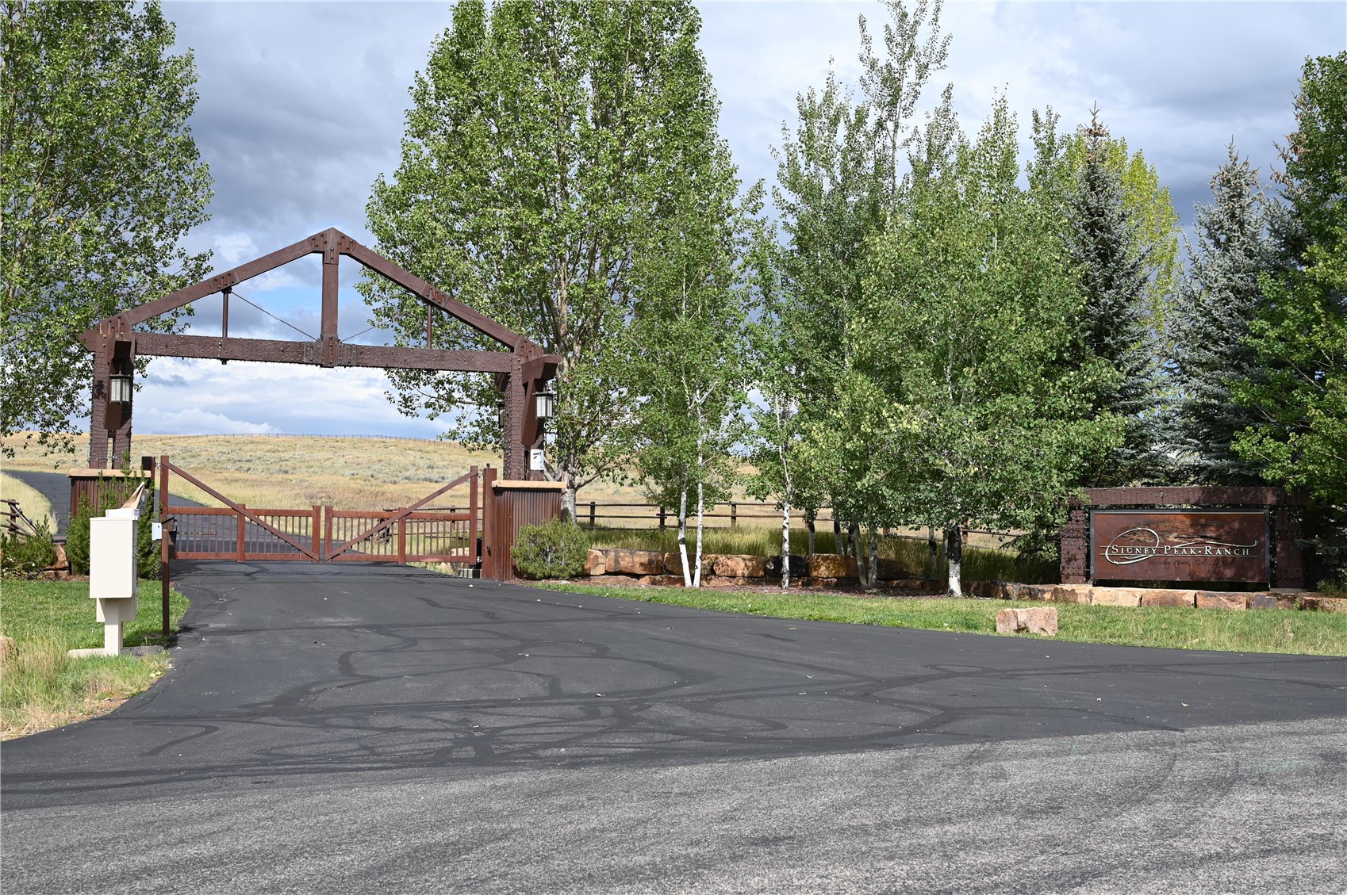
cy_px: 448
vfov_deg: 30.5
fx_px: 1645
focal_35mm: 44
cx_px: 674
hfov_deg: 44.5
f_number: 7.1
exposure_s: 1/320
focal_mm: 44
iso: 100
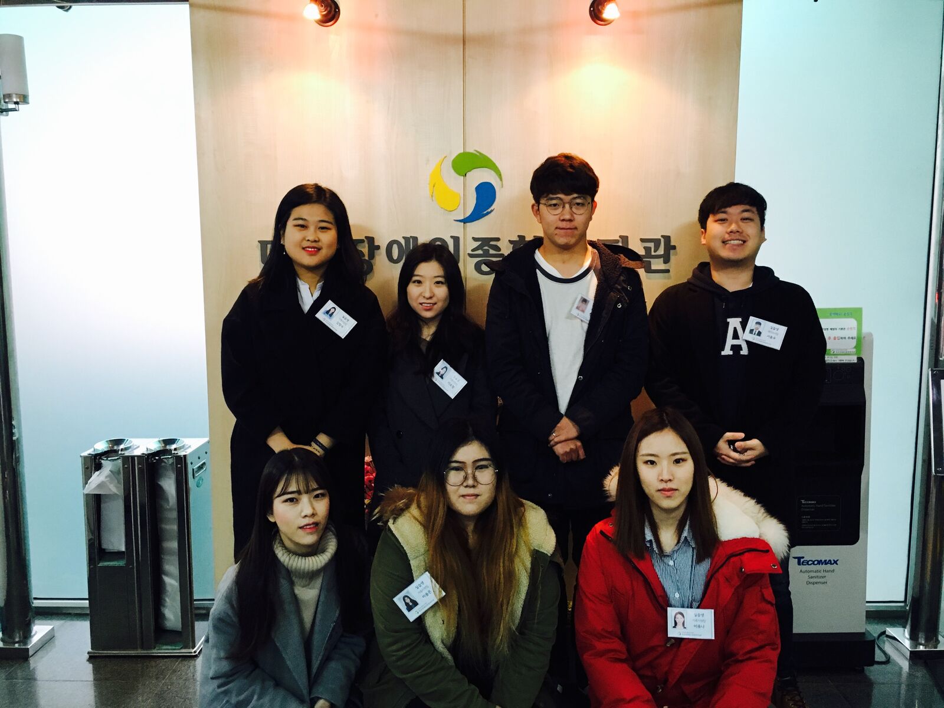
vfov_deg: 48.2
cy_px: 354
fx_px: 791
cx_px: 472
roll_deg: +0.0
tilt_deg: -8.9
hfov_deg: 61.7
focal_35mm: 29
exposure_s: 1/30
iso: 160
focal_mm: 4.15
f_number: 2.2
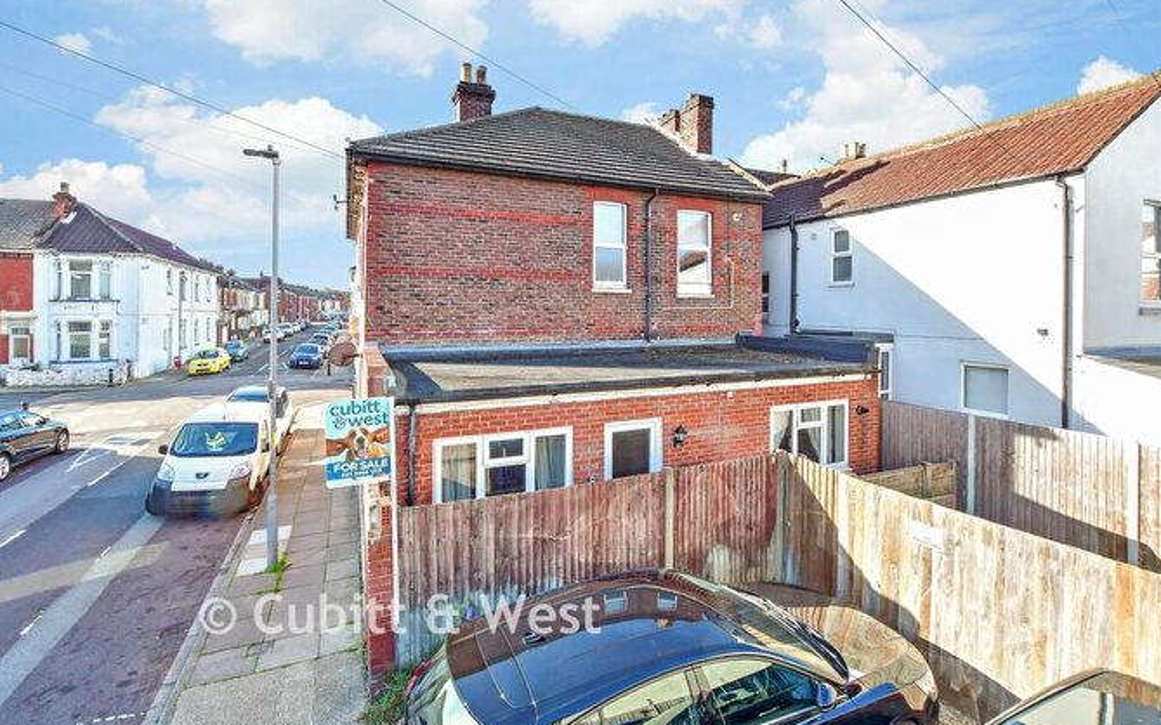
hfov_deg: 97.8
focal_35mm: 16
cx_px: 594
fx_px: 506
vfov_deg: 71.2
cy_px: 337
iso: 400
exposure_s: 1/160
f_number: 8
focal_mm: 10
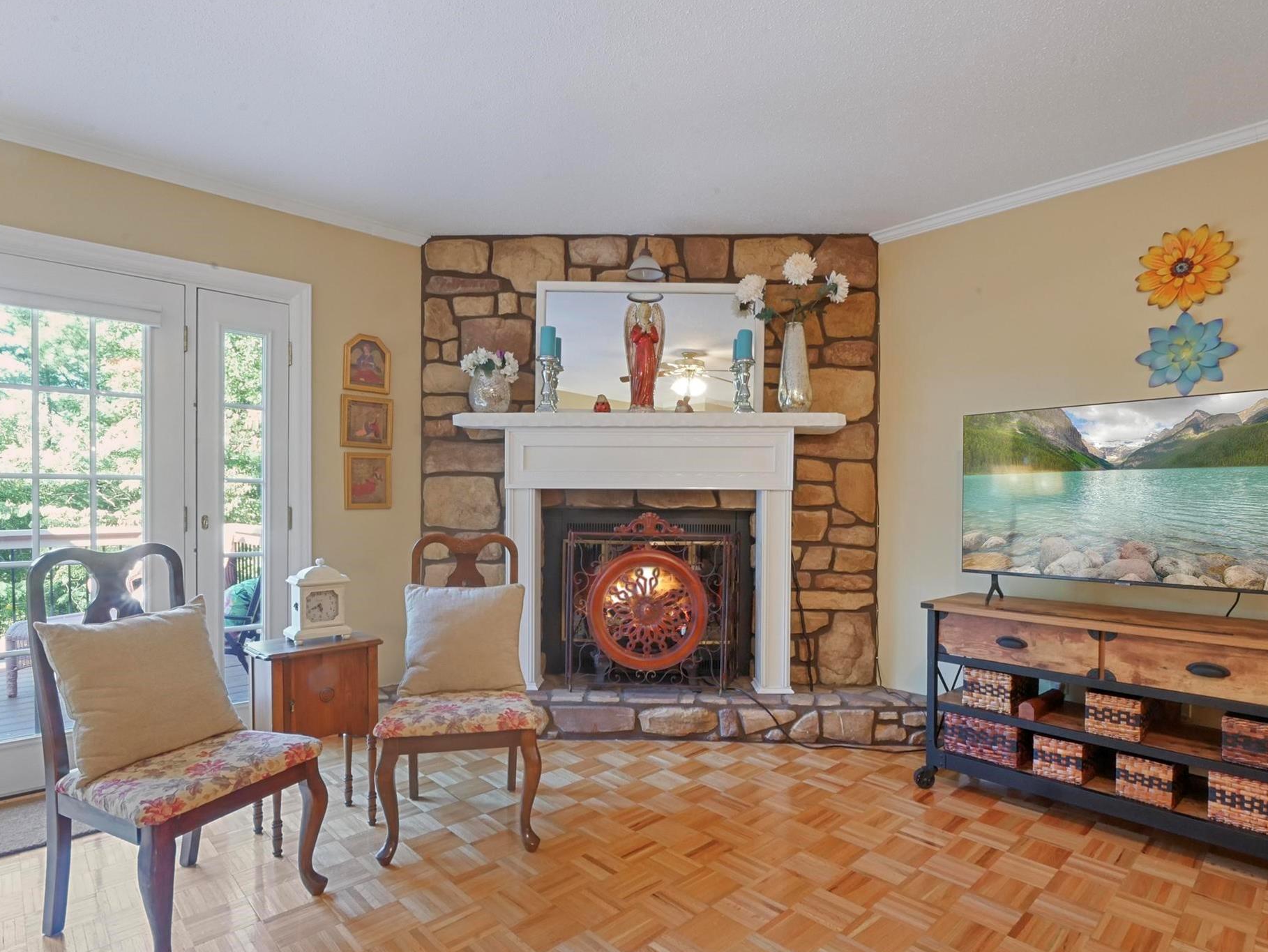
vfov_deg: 71.6
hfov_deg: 87.7
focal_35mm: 18
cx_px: 652
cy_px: 500
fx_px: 660
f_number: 14
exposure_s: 2
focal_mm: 8
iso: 800
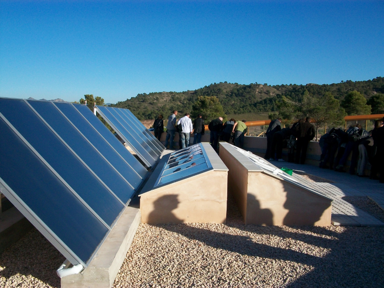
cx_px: 192
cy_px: 144
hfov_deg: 54.0
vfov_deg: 41.8
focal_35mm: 34
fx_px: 377
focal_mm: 5.7
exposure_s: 1/500
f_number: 5.5
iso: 80
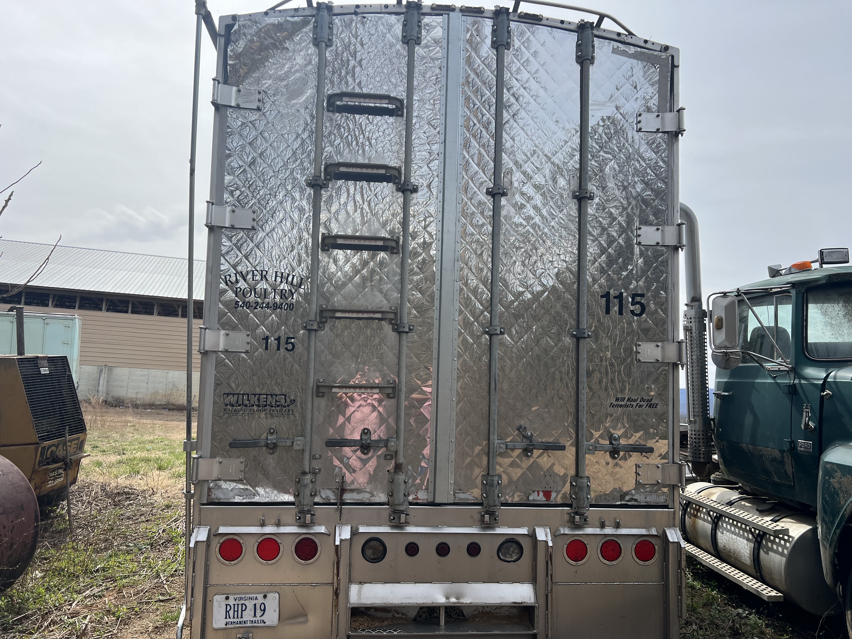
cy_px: 320
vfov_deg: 53.1
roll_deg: -1.2
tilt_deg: +8.4
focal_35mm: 26
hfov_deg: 67.3
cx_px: 426
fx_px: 640
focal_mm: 5.7
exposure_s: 1/3571
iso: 50
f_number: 1.5
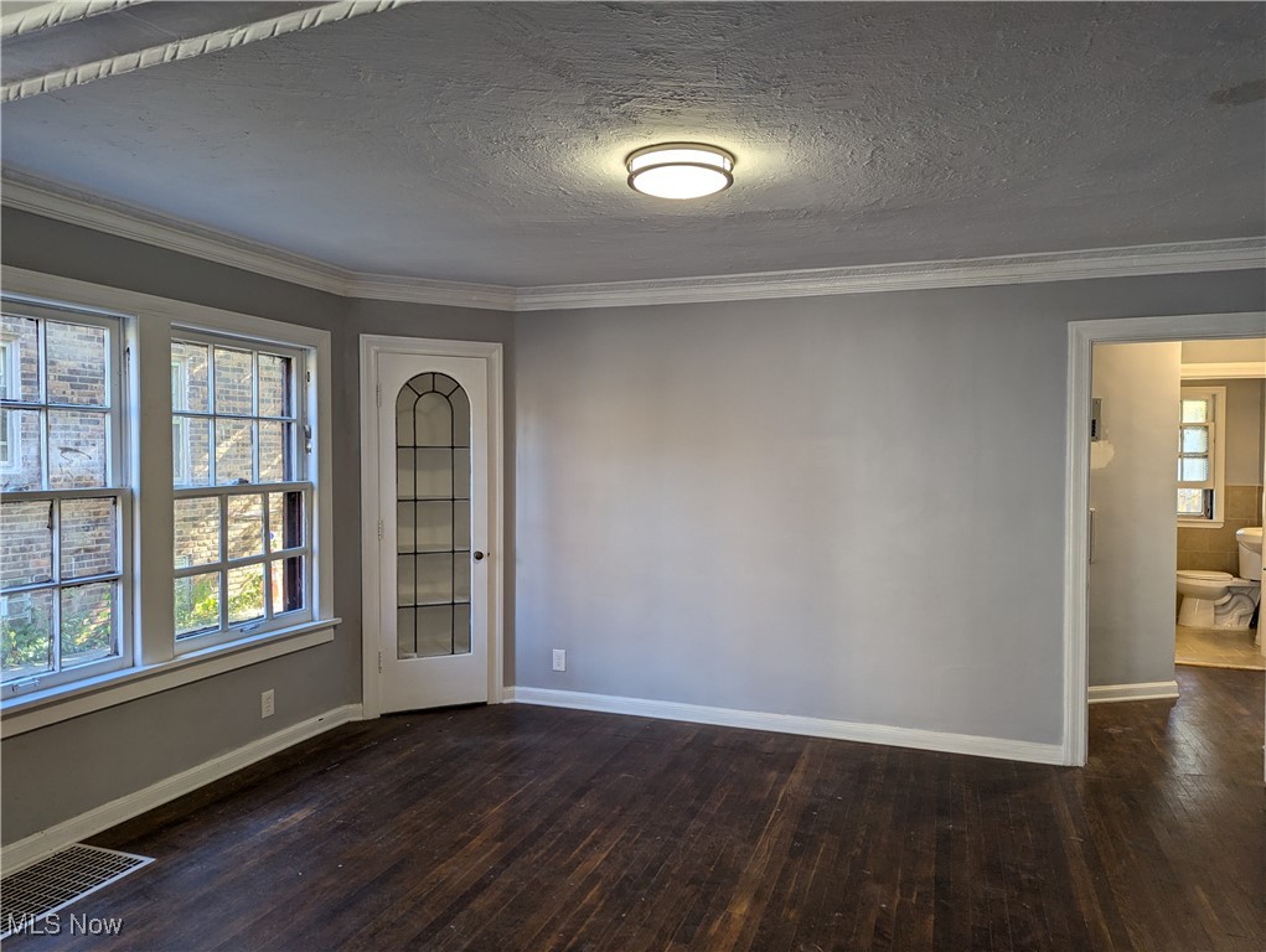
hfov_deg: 71.5
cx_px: 633
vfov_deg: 56.9
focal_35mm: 24
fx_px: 879
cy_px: 476
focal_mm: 6.81
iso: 57
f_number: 1.85
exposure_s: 1/60
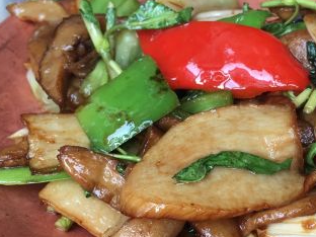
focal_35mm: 65
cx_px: 247
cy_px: 133
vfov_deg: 22.6
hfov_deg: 29.2
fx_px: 593
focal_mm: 4.15
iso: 25
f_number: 2.2
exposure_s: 1/50
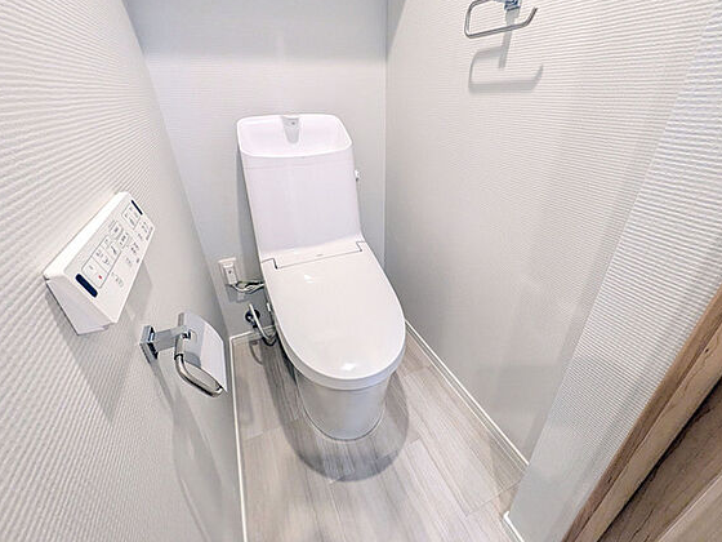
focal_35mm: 15
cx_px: 371
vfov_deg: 81.7
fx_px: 313
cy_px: 254
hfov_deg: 98.1
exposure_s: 1/60
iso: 214
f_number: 2.2
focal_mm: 1.83
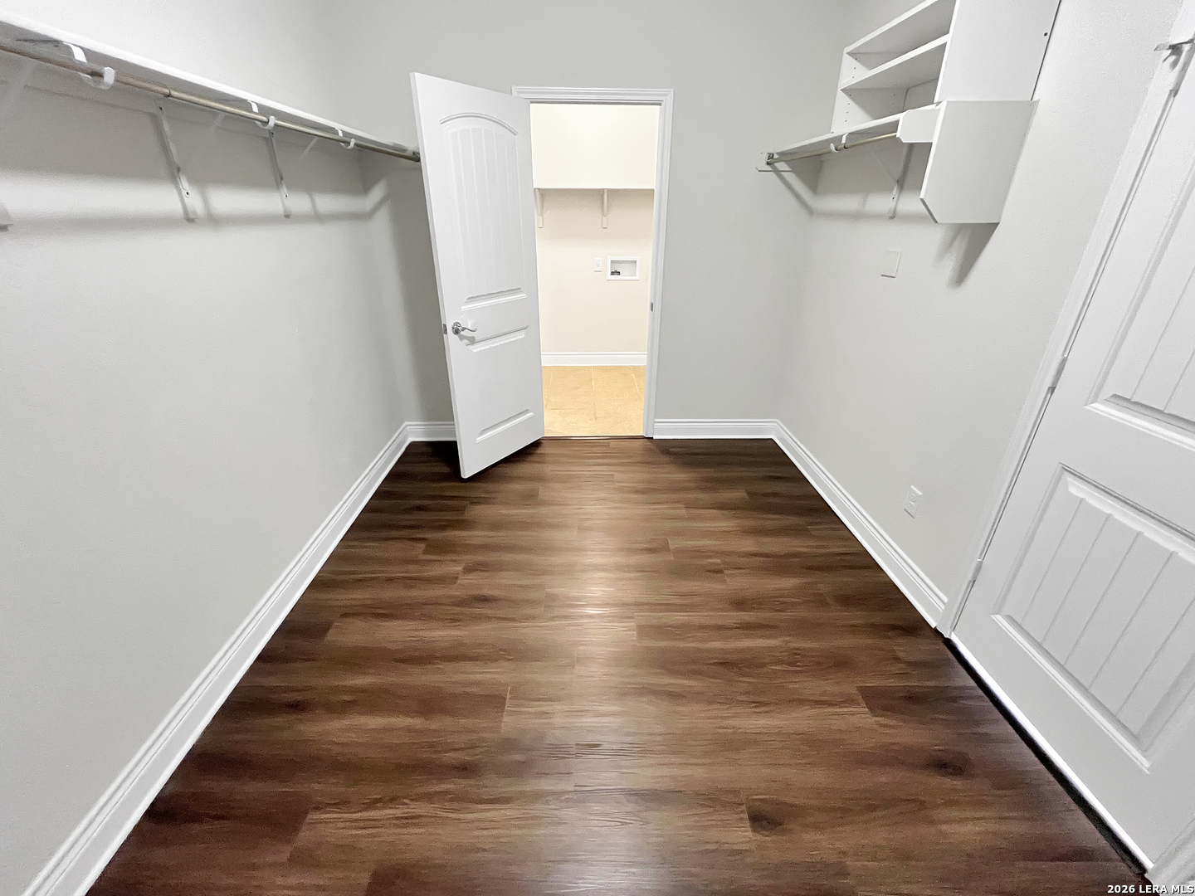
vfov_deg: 89.9
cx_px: 598
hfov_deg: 106.2
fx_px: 449
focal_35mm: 13
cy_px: 448
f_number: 1.8
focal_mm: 1.57
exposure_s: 1/60
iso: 640
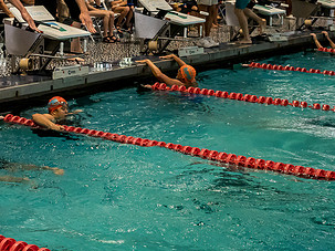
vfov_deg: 16.5
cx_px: 38
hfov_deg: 21.8
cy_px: 19
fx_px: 851
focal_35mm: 88
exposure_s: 1/1000
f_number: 2.8
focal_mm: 23
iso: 2500
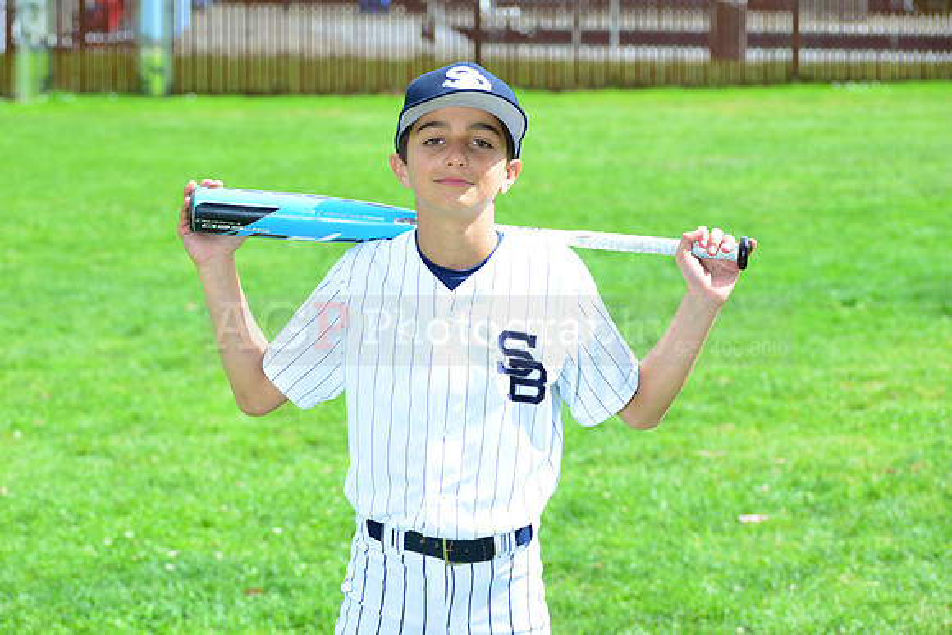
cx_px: 476
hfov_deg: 18.6
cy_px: 318
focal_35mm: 110
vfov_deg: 12.5
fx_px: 2909
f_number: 8
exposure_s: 1/200
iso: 200
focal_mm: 110
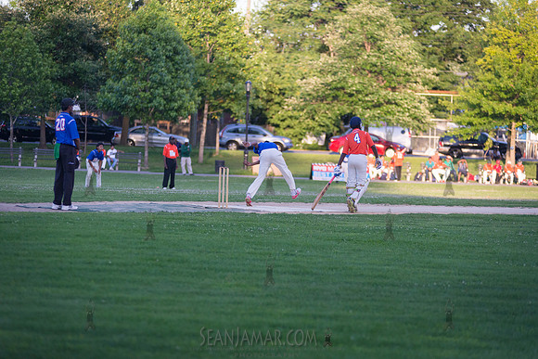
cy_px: 180
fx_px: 2167
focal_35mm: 145
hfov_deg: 14.2
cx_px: 269
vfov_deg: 9.5
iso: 1600
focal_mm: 145
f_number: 2.8
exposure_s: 1/4000
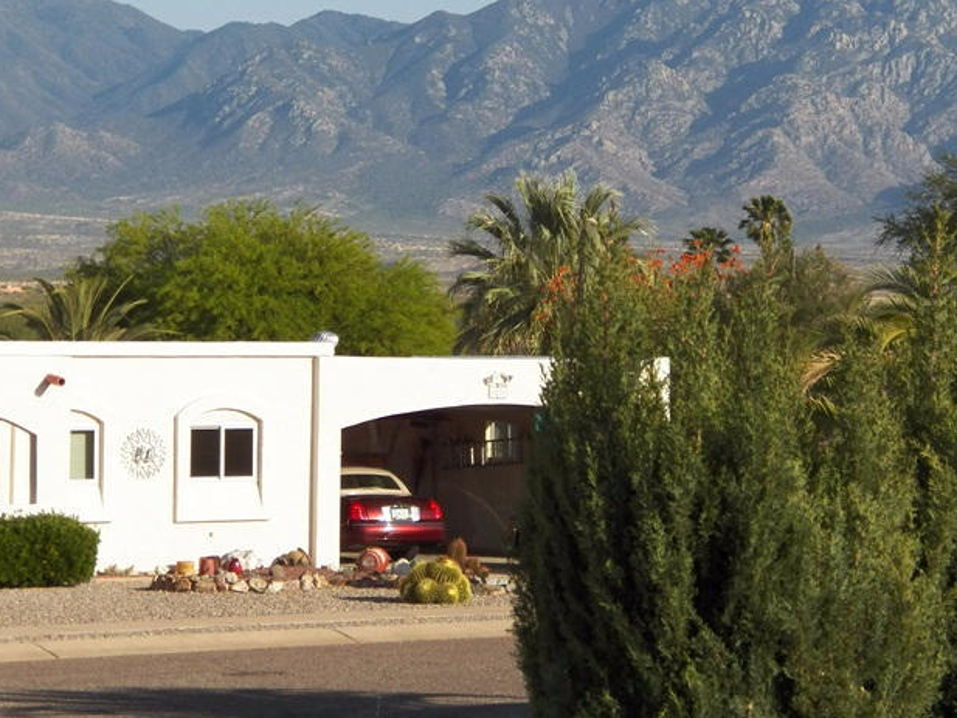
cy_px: 195
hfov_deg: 10.8
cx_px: 555
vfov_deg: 8.1
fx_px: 5060
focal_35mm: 183
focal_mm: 20.2
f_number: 4
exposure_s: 1/1250
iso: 125
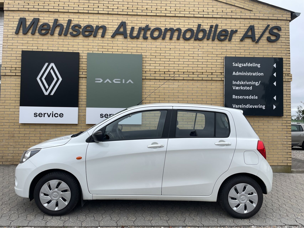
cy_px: 114
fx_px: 228
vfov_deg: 53.1
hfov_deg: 67.3
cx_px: 152
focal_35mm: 26
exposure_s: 1/997
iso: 32
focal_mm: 4.2
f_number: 1.6
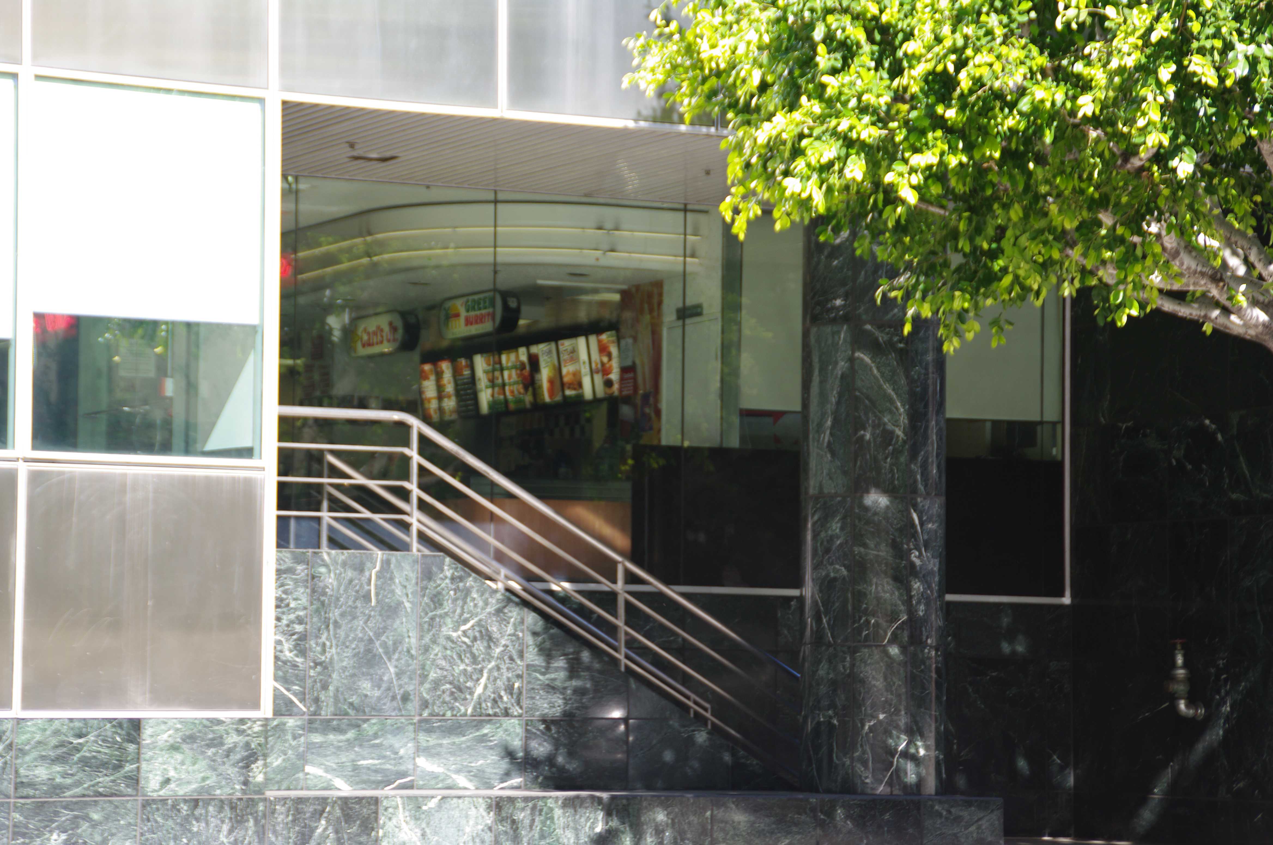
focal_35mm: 117
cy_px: 422
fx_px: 4133
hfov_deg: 17.5
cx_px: 636
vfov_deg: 11.7
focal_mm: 78
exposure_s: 1/90
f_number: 5.6
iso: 100
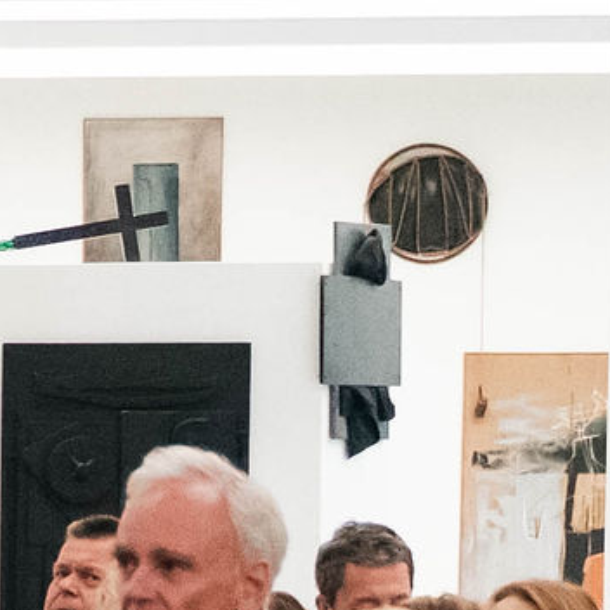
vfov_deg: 5.9
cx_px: -1253
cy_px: 826
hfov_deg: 5.5
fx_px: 5901
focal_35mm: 296
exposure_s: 1/200
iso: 2000
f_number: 2.8
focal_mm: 28
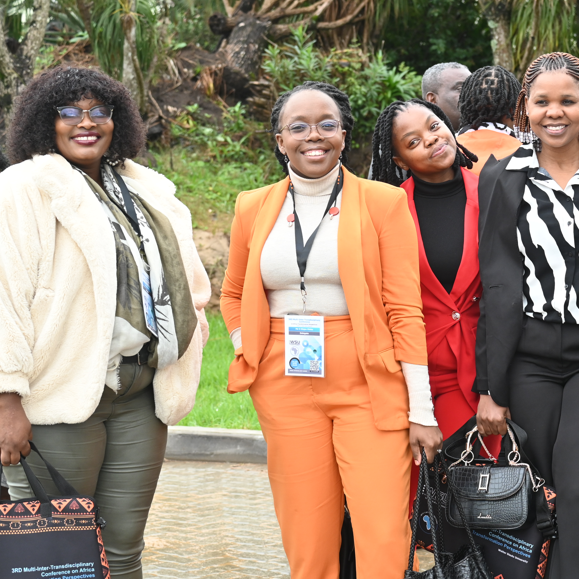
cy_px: 261
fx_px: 2063
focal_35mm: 109
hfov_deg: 15.9
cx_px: 399
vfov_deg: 16.0
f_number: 4.5
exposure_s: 1/160
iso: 400
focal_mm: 50
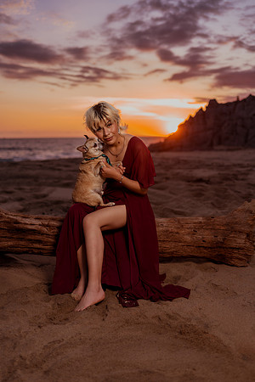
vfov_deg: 54.4
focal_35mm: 35
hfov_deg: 37.9
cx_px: 128
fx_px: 372
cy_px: 191
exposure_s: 1/500
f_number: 1.8
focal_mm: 35
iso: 50
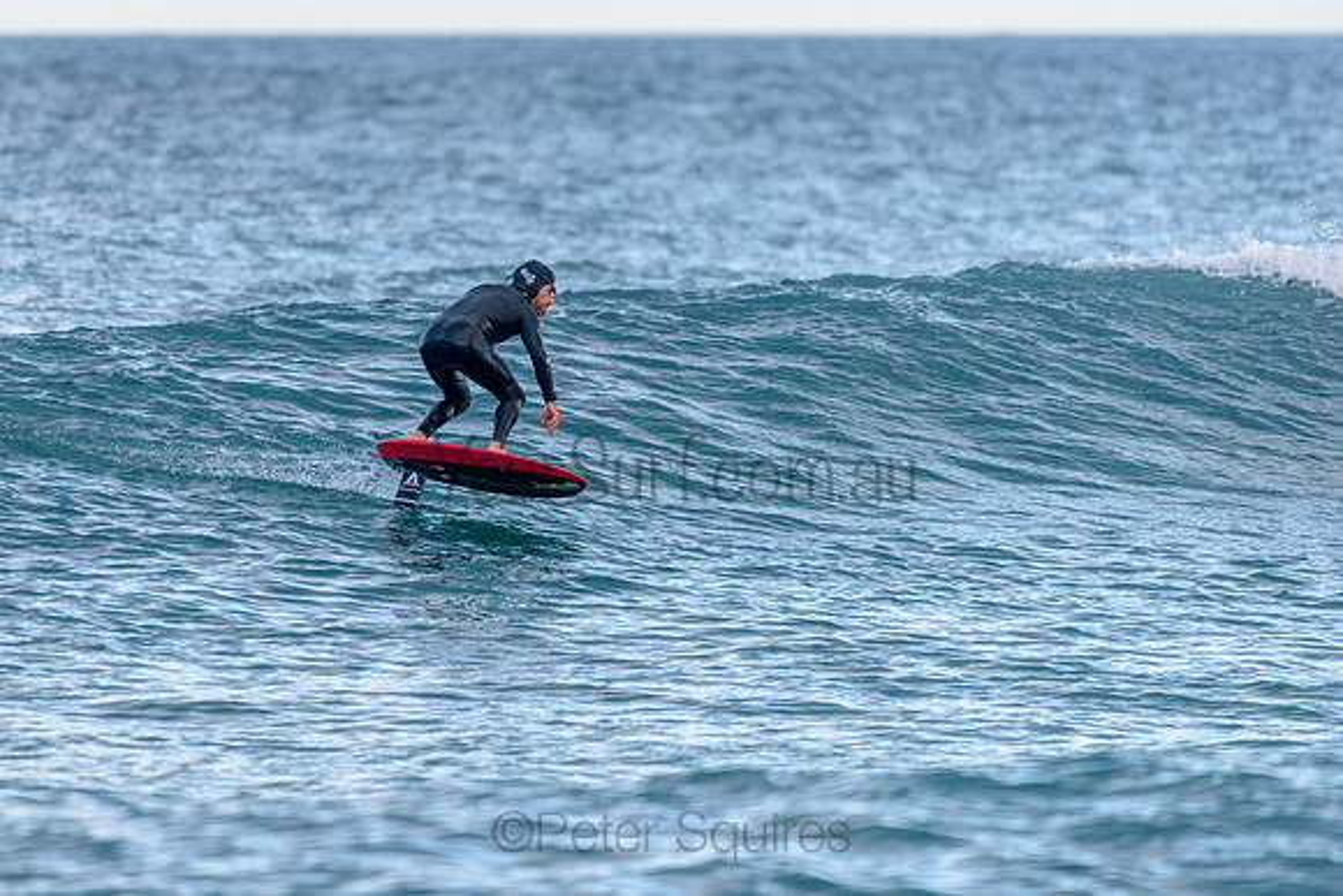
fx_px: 22863
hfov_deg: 3.4
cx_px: 520
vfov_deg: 2.2
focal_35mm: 613
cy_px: 347
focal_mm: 500
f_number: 5.6
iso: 560
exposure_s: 1/1250
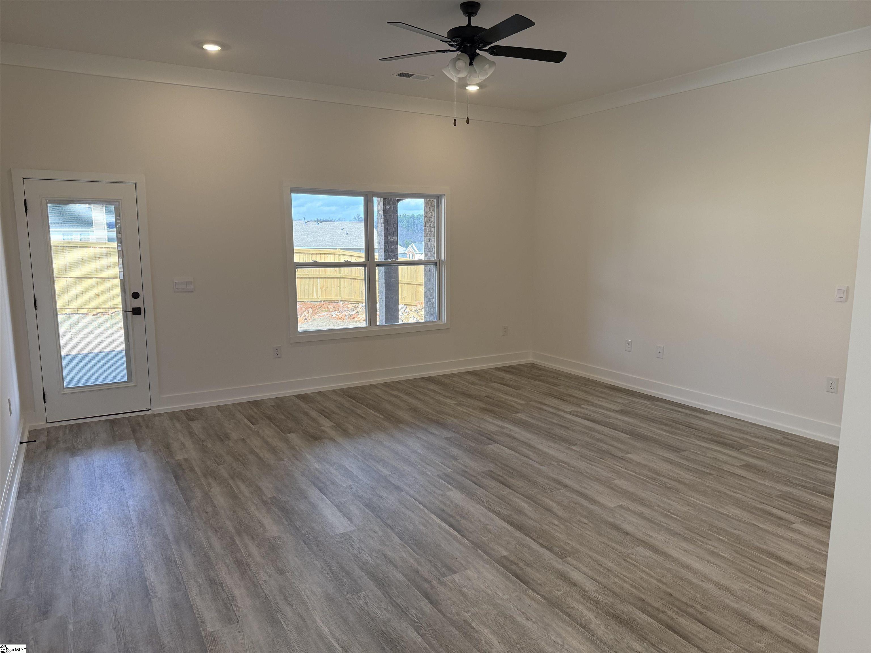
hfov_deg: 71.6
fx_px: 604
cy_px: 326
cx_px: 436
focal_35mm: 24
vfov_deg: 56.8
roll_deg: -0.2
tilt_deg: -9.0
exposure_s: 1/233
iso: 160
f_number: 1.78
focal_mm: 6.76
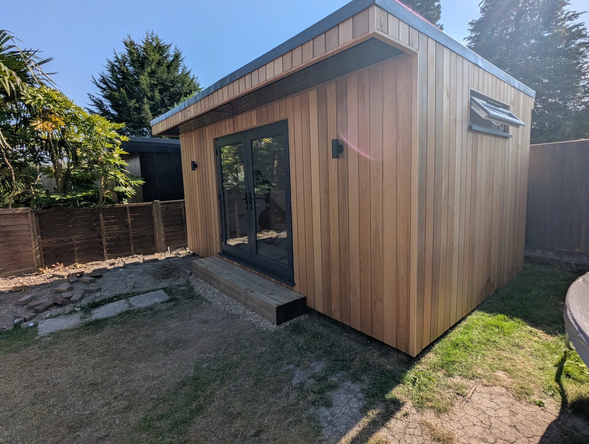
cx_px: 311
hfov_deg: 90.8
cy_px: 209
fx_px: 290
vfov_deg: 74.8
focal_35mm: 17
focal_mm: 2.35
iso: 22
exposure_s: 1/1499
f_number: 2.2
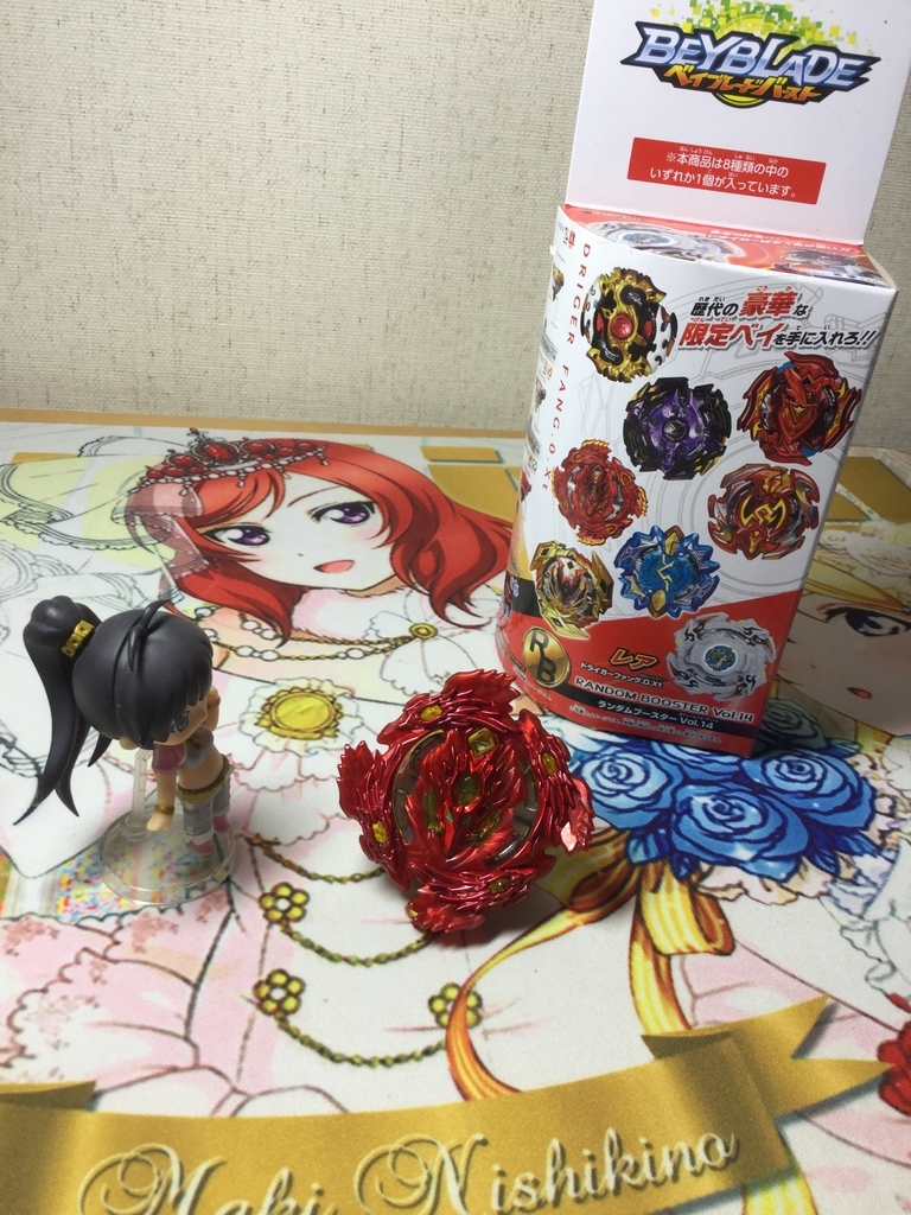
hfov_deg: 45.4
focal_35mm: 31
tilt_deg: -28.8
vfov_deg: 58.4
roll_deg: -8.3
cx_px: 456
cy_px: 608
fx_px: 1088
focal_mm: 3.3
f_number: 2.4
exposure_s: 1/60
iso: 32
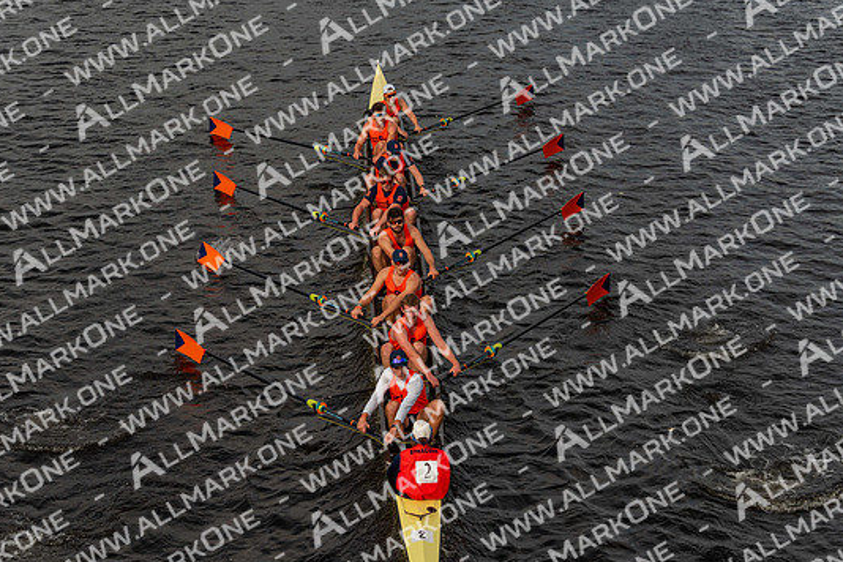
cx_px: 403
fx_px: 1780
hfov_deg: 26.6
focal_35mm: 76
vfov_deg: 17.9
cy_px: 291
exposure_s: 1/2500
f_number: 5
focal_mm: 70
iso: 400
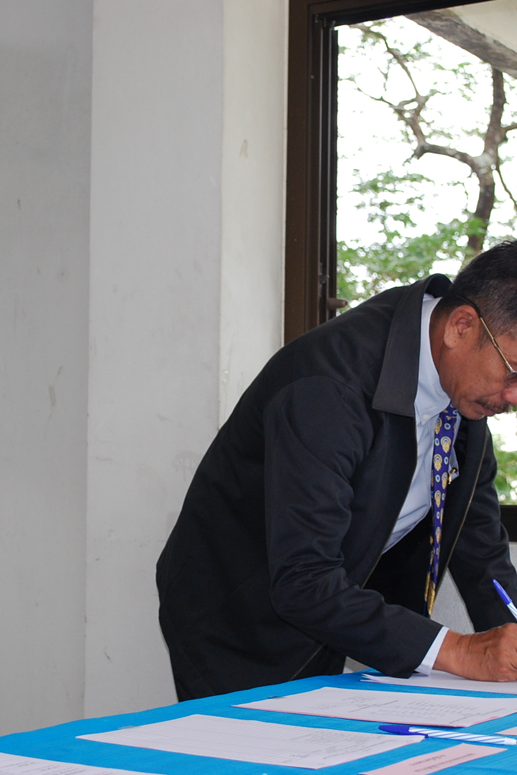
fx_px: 1550
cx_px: 242
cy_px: 388
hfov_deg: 18.9
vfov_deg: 28.1
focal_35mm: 72
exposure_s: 1/50
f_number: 5
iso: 400
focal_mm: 32
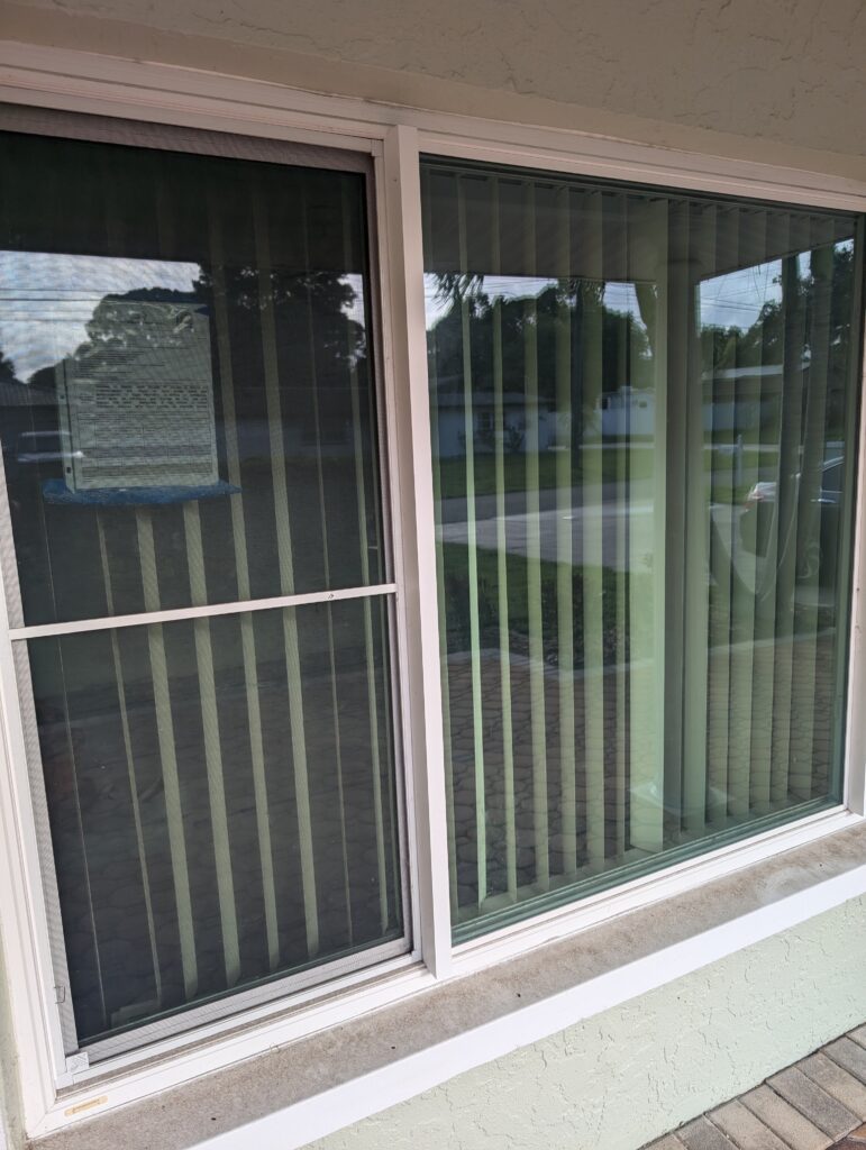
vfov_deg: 71.5
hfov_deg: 56.9
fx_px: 799
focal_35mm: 24
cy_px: 575
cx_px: 433
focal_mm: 6.9
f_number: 1.68
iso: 19
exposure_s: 1/354
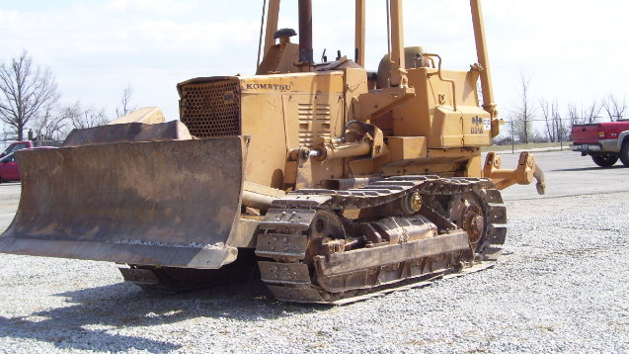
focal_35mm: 58
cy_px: 136
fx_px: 967
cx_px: 315
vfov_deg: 20.7
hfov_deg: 36.0
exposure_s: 1/350
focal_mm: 8.6
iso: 80
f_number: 5.6
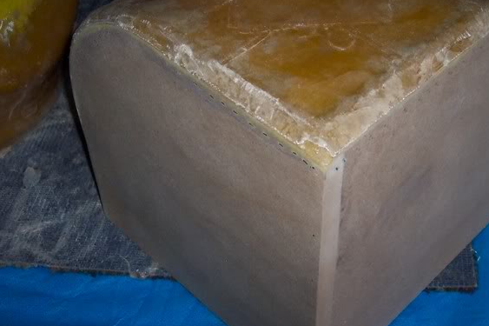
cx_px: 291
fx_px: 733
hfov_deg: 36.8
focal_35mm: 54
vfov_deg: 24.9
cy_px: 112
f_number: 2.8
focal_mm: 8
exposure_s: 1/30
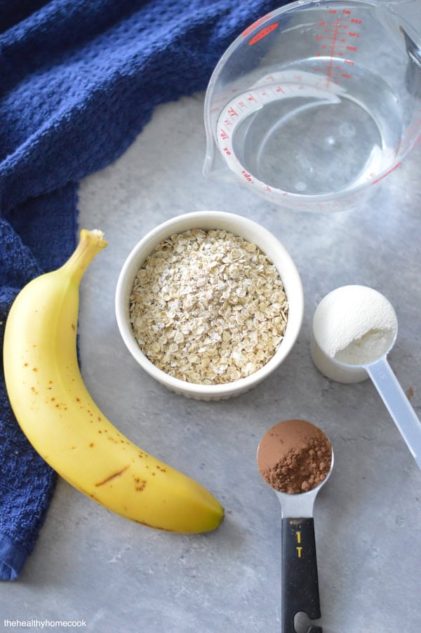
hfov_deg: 18.2
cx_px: 210
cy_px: 316
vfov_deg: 27.0
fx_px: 1318
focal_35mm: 75
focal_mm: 50
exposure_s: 1/500
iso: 2800
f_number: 2
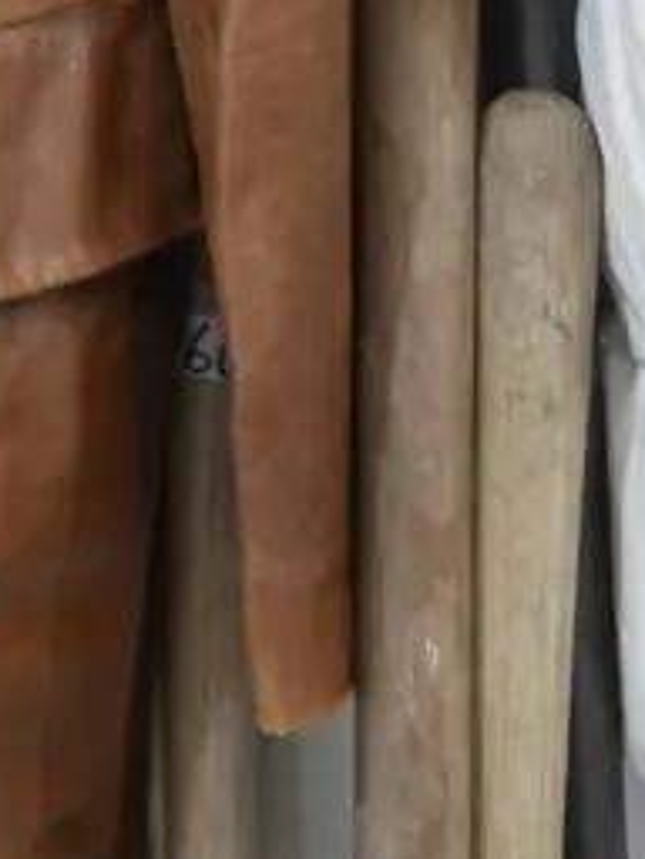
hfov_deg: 9.5
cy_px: -168
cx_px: -364
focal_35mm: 152
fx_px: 3776
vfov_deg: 12.7
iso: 1250
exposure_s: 1/60
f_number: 4.1
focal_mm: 19
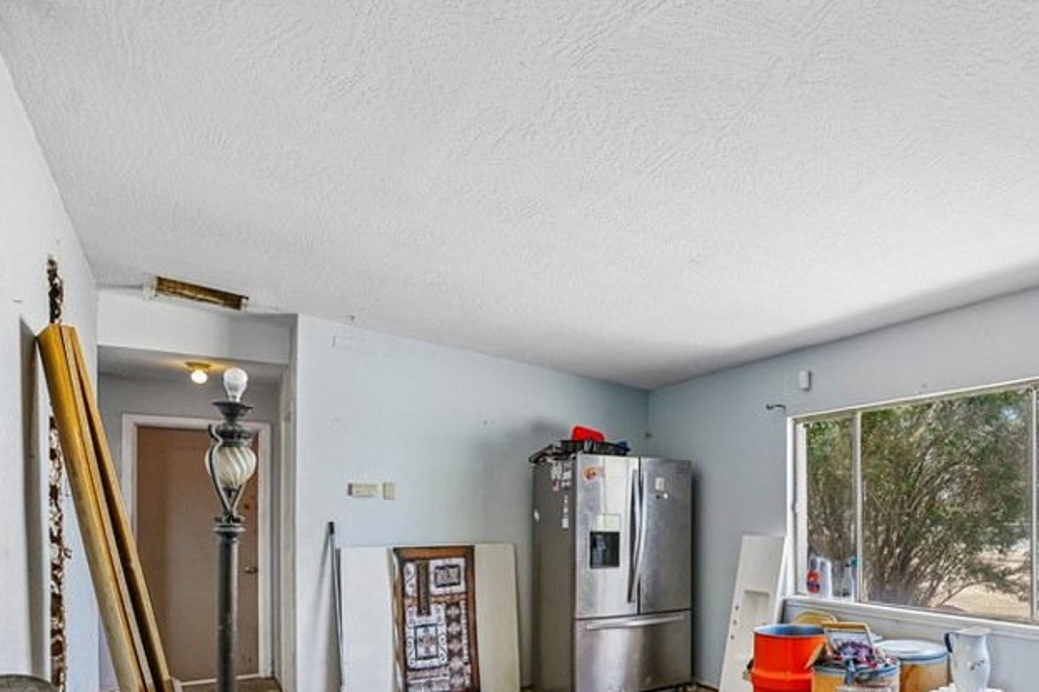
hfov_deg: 68.6
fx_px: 664
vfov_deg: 52.2
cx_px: 836
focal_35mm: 23
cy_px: 535
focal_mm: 14
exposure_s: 1/60
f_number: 5.6
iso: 125
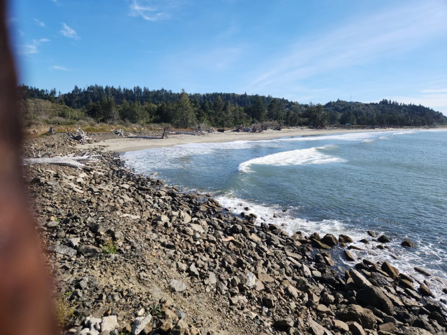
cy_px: 168
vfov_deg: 58.9
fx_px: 297
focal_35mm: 23
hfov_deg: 73.9
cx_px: 224
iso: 20
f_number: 1.8
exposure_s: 1/1457
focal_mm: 5.4
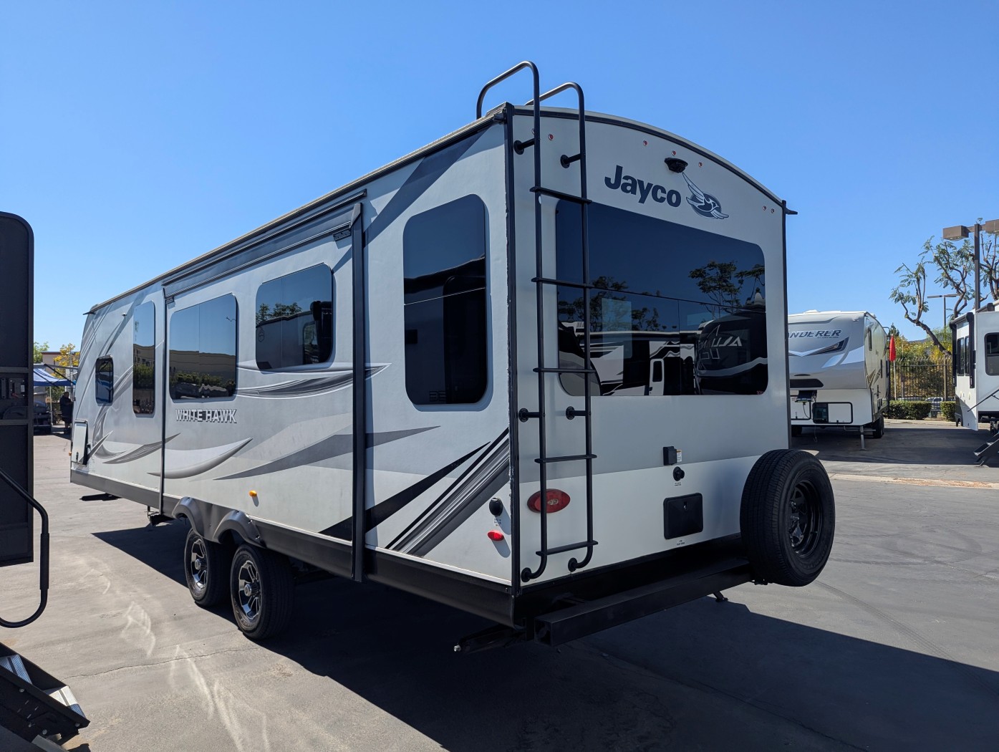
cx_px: 500
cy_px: 376
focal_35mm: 24
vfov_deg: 56.9
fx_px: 694
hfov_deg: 71.5
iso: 47
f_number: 1.85
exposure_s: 1/2058
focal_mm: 6.81
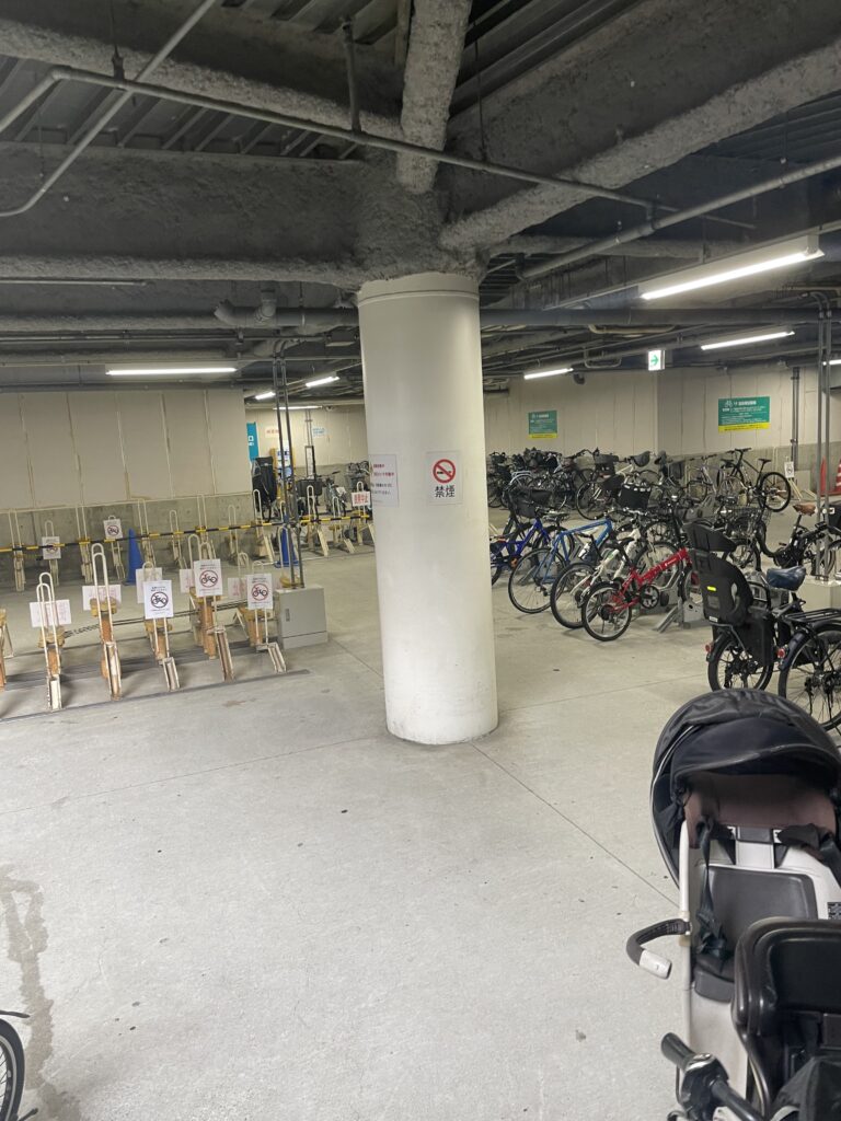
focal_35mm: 26
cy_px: 560
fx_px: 842
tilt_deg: -7.5
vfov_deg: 67.3
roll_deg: +1.5
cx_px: 420
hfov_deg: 53.1
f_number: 1.6
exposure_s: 1/50
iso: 64
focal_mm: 4.2
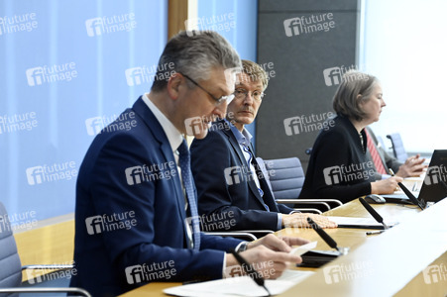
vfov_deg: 10.1
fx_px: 1675
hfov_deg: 15.2
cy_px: 148
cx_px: 224
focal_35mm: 135
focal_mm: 135
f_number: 5.6
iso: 2500
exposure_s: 1/320
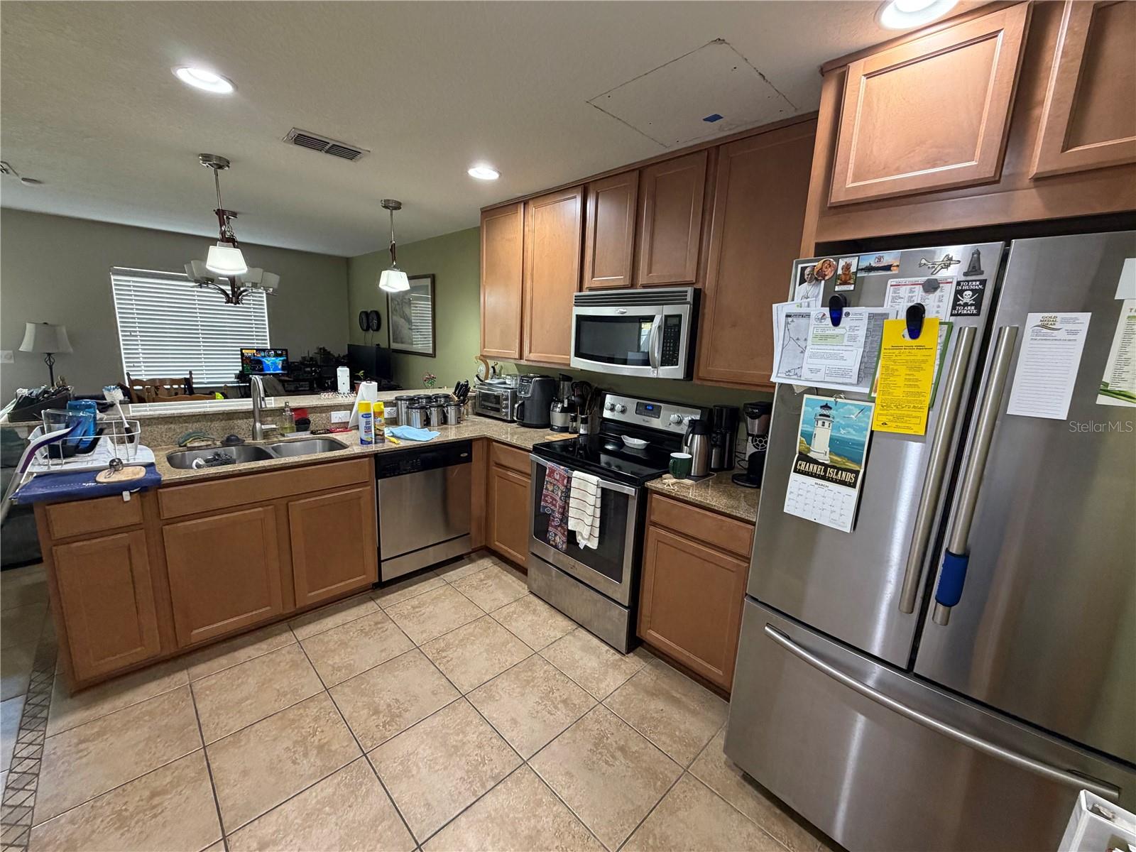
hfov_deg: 102.1
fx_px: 459
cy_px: 426
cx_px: 568
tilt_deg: -10.9
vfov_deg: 85.7
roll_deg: -2.0
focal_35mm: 14
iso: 320
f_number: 2.2
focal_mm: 2.22
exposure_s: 1/60
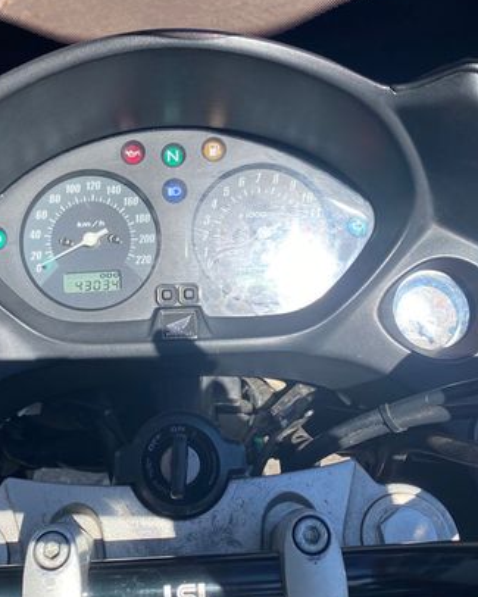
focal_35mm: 40
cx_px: 174
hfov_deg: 37.1
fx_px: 707
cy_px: 263
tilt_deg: -38.5
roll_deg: -9.8
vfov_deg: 45.7
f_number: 1.8
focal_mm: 4.25
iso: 32
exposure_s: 1/1585
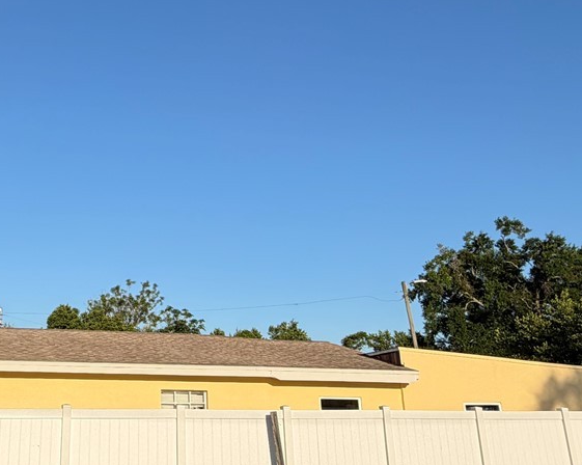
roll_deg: -0.5
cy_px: 171
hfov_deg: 44.8
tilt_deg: +19.8
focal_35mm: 39
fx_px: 671
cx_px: 123
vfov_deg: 37.9
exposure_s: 1/955
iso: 20
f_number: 2.2
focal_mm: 2.22
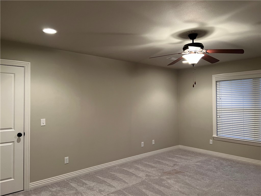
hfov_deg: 67.3
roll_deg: +0.9
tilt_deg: +0.2
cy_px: 98
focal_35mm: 26
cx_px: 130
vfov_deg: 53.1
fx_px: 196
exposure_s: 1/60
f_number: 1.5
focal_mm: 5.7
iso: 250
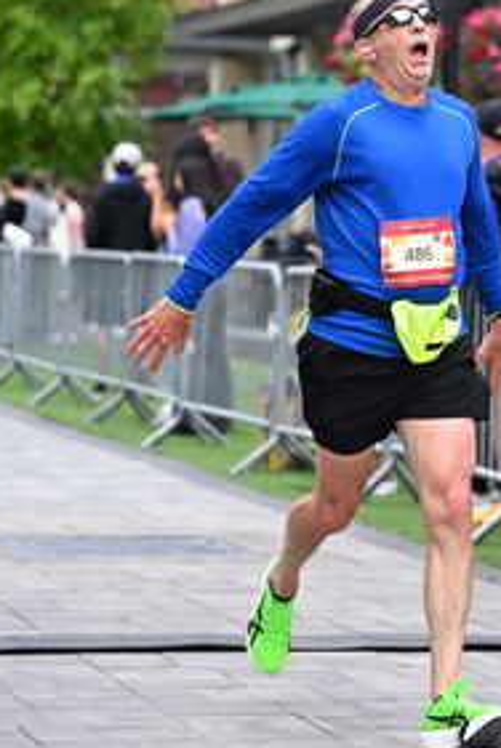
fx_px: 3581
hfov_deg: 8.0
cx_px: 460
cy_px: 128
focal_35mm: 172
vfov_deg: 11.9
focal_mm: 88
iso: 800
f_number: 2.8
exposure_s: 1/2000
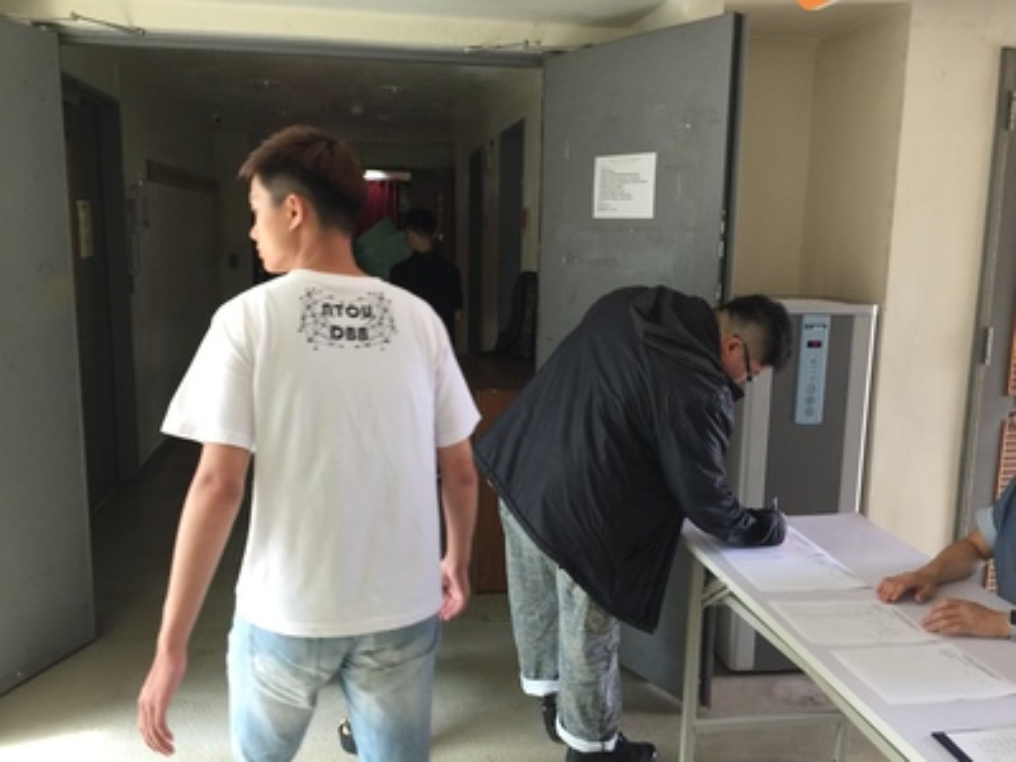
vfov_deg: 48.2
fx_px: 851
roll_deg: -1.8
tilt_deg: -10.0
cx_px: 508
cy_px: 381
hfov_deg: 61.7
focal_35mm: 29
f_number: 2.2
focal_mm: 4.15
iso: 32
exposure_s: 1/30
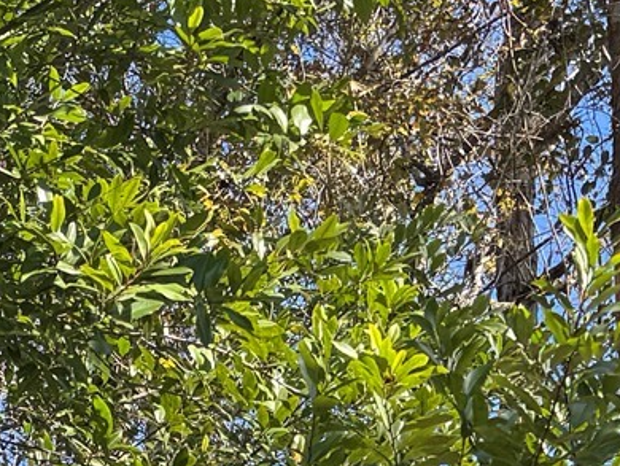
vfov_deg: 10.5
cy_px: 1042
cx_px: -288
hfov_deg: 14.6
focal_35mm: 126
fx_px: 2258
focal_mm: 6.76
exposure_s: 1/604
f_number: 1.78
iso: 80
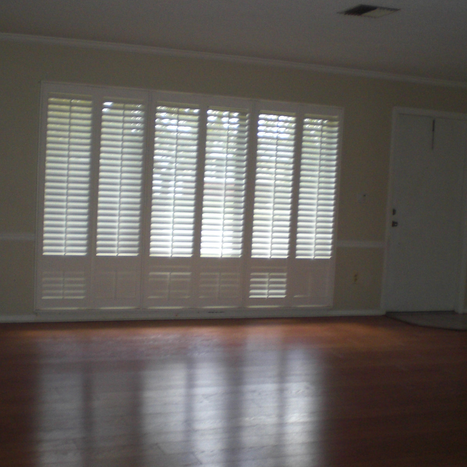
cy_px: 263
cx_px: 259
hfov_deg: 33.4
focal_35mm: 51
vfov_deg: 33.4
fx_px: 778
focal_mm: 6.3
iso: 200
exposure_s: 1/30
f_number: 3.1
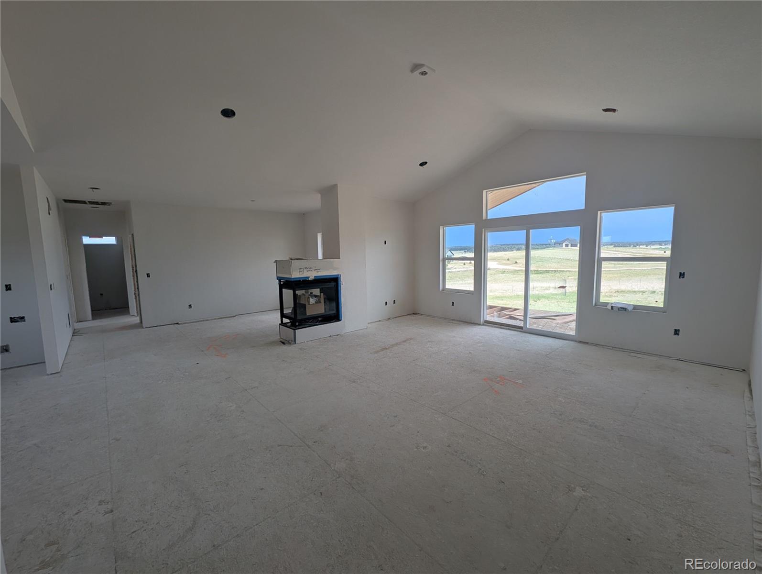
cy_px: 287
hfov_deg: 106.1
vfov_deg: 90.1
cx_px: 381
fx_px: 287
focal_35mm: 13
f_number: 2.2
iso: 46
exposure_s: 1/308
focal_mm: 1.95
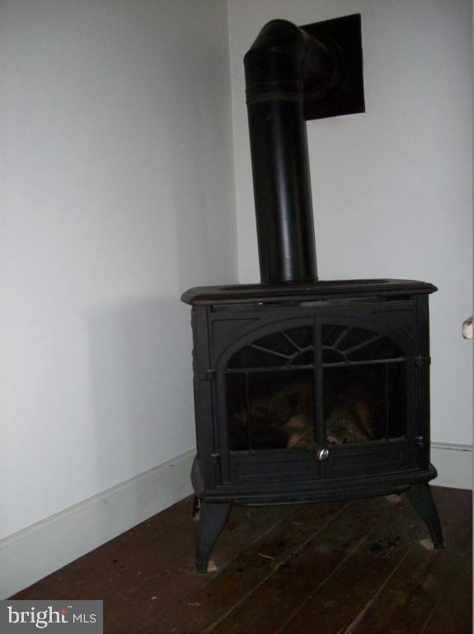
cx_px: 237
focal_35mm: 36
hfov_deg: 39.6
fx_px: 658
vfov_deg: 51.4
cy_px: 317
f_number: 2.7
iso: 200
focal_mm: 6
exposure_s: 1/64
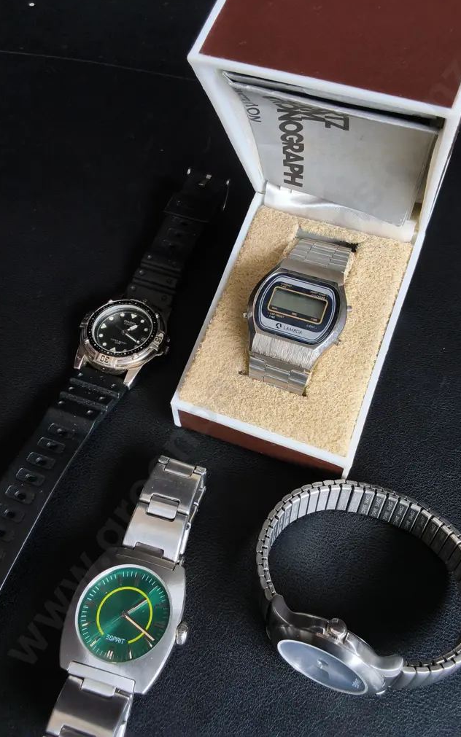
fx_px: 583
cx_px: 241
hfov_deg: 43.1
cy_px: 364
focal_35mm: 29
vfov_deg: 64.6
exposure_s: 1/100
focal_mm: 2.87
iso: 50
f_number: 2
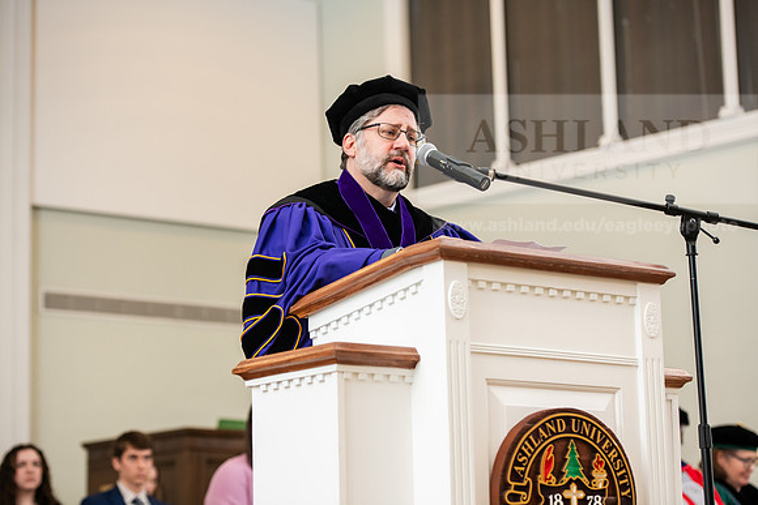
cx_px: 379
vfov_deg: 14.9
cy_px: 252
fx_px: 1937
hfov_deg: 22.1
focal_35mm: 92
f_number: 3.5
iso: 1250
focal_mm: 92
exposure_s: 1/200
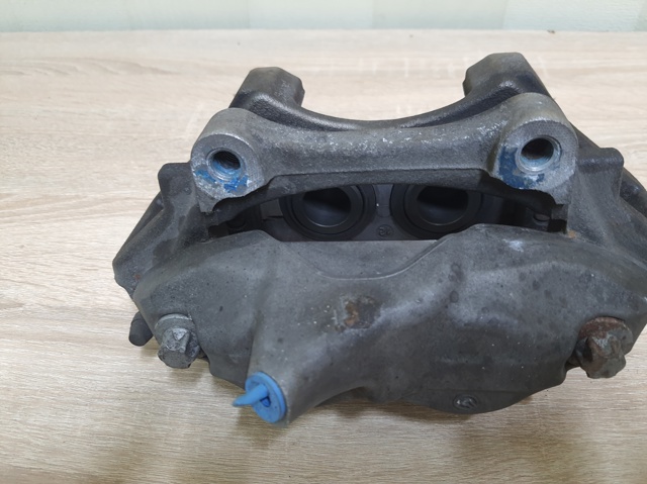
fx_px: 486
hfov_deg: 67.3
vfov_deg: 53.0
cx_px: 324
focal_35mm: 26
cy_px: 242
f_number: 1.7
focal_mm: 4.32
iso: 160
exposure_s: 1/40
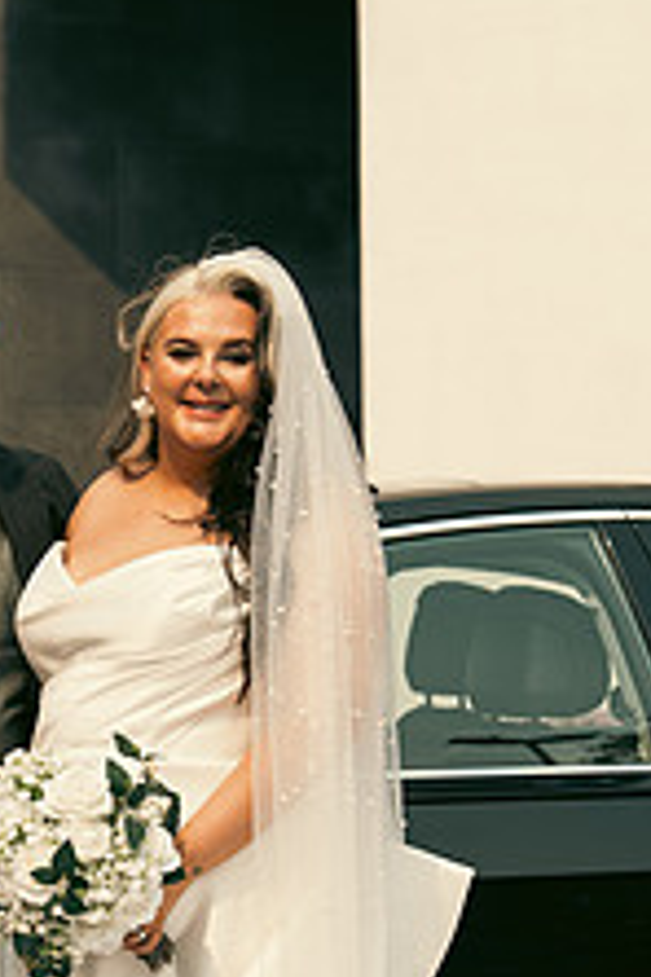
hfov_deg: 9.6
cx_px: 88
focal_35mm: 142
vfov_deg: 14.4
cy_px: 643
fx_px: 3851
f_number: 3.5
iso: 125
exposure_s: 1/500
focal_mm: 70
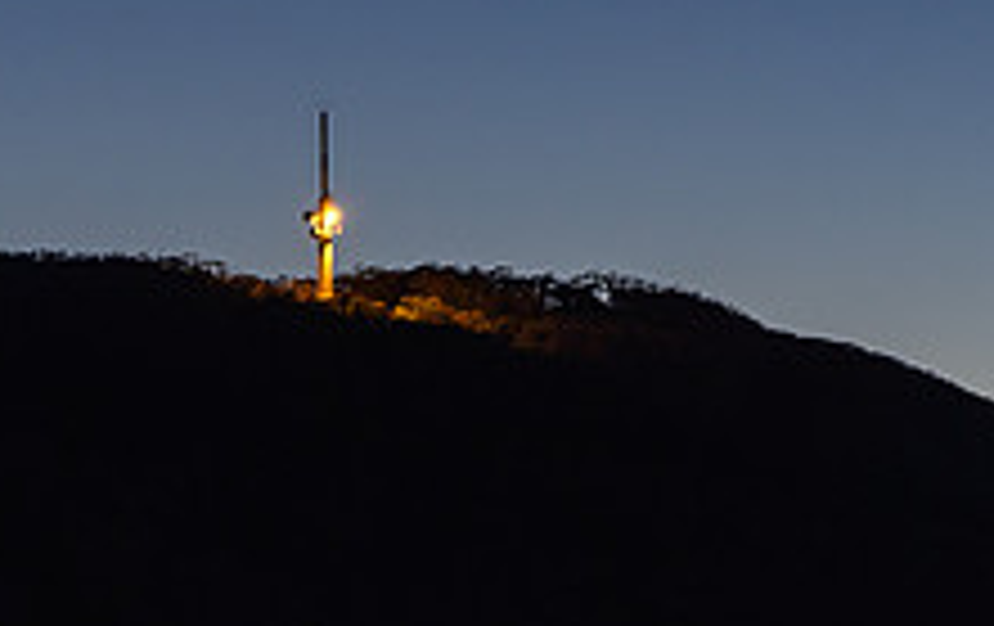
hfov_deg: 7.4
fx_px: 7653
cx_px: 571
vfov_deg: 4.7
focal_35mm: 282
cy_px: 540
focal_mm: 50
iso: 400
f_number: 7.1
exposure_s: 10
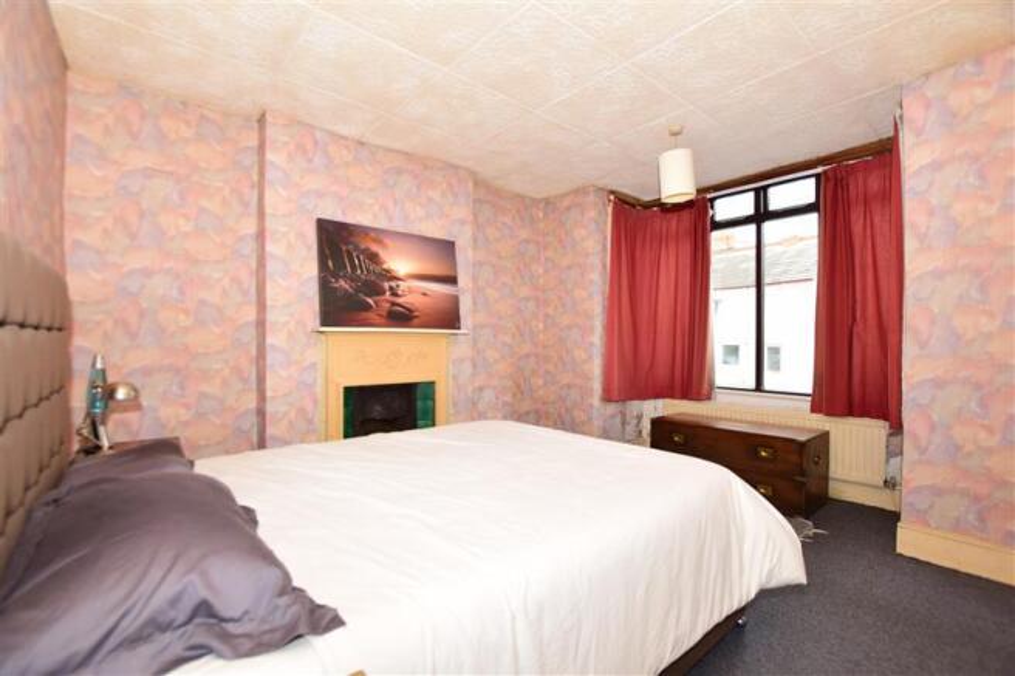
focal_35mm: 15
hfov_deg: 100.4
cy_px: 338
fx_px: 423
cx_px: 508
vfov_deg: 77.3
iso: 200
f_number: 5
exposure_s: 1/100
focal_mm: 10
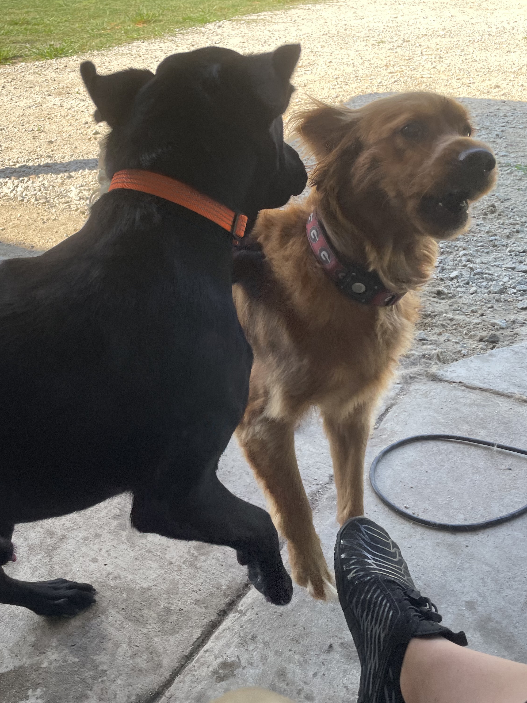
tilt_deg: -29.6
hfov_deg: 40.4
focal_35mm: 35
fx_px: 711
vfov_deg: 52.6
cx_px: 194
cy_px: 352
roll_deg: +8.0
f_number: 1.6
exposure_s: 1/355
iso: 32
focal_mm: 4.2
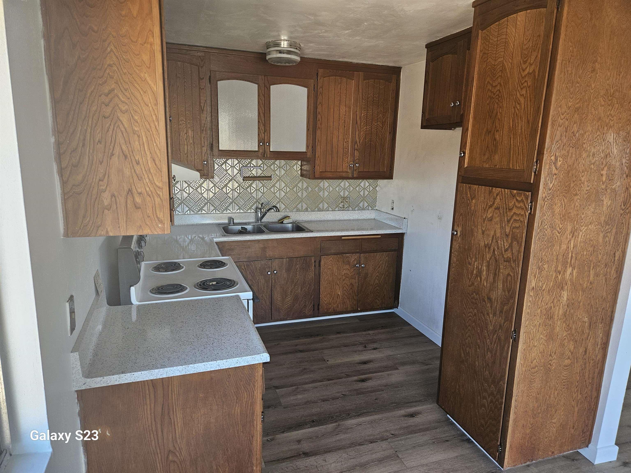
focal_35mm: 23
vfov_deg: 58.9
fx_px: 419
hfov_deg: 73.9
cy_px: 236
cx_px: 316
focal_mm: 5.4
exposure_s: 1/120
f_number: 1.8
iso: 100
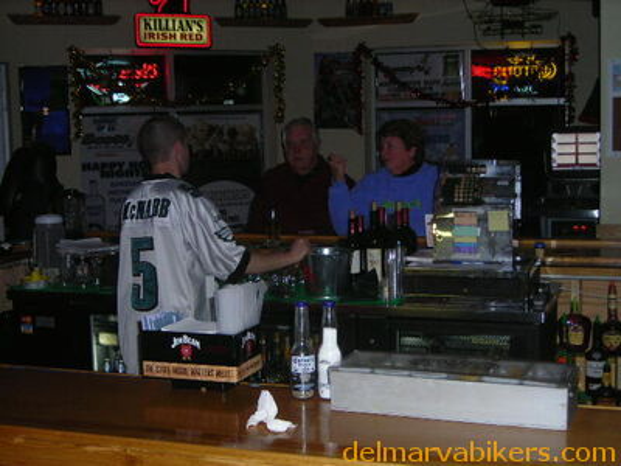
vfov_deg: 26.6
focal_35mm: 55
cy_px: 233
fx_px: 987
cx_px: 310
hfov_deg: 34.9
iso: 162
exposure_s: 1/60.1
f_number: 3.6
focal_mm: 9.1
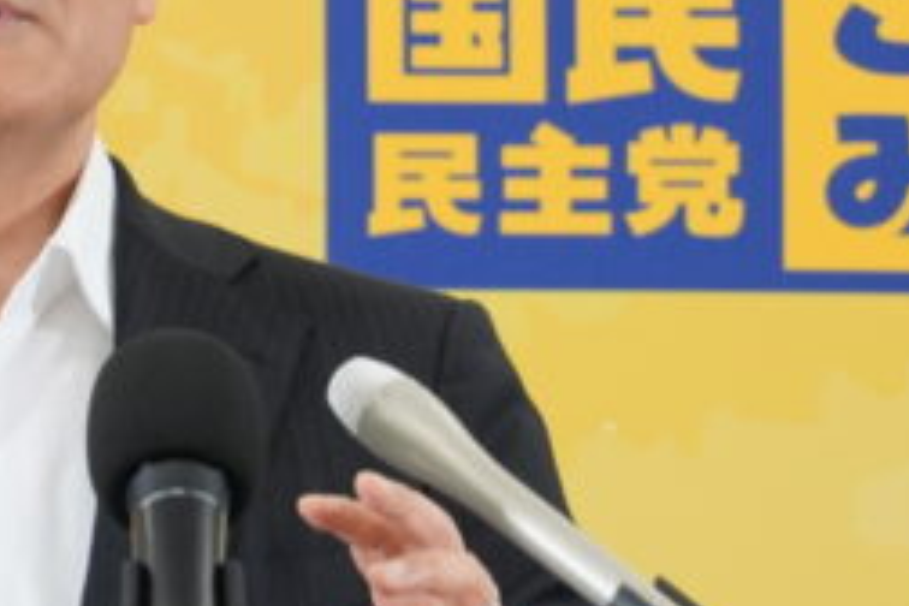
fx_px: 23127
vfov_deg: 1.5
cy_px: 285
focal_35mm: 916
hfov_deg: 2.3
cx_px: -18
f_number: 5.6
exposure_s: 1/100
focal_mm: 200
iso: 1000
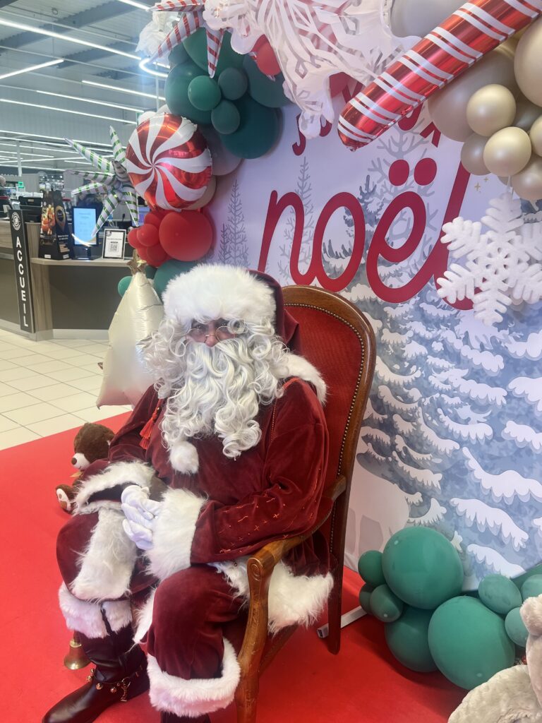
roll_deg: -1.4
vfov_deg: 67.3
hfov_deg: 53.1
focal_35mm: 26
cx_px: 271
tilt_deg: -15.5
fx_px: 543
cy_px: 362
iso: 64
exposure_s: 1/100
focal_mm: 5.7
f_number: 1.5
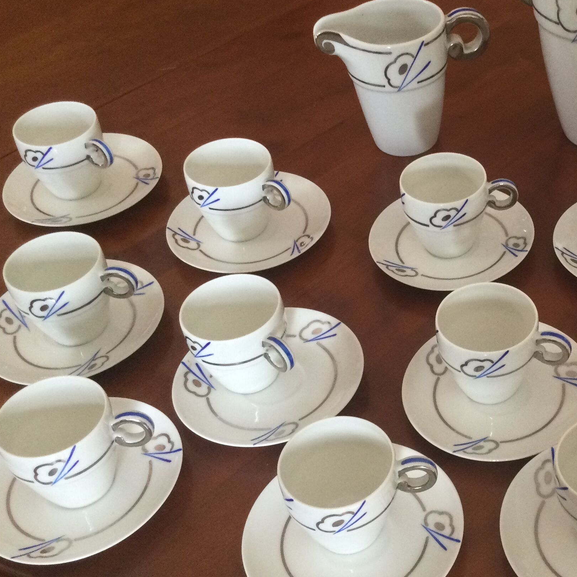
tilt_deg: -43.3
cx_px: 506
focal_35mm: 55
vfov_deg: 31.1
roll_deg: +0.4
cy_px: 274
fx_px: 1037
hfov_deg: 29.9
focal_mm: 3.3
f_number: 2.4
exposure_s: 1/33
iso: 160
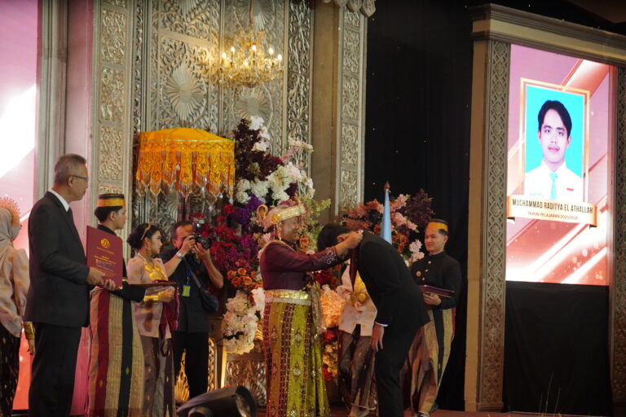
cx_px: 313
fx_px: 1217
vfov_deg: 19.5
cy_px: 208
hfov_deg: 28.8
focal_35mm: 70
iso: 6400
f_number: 5.6
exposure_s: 1/250
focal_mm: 70
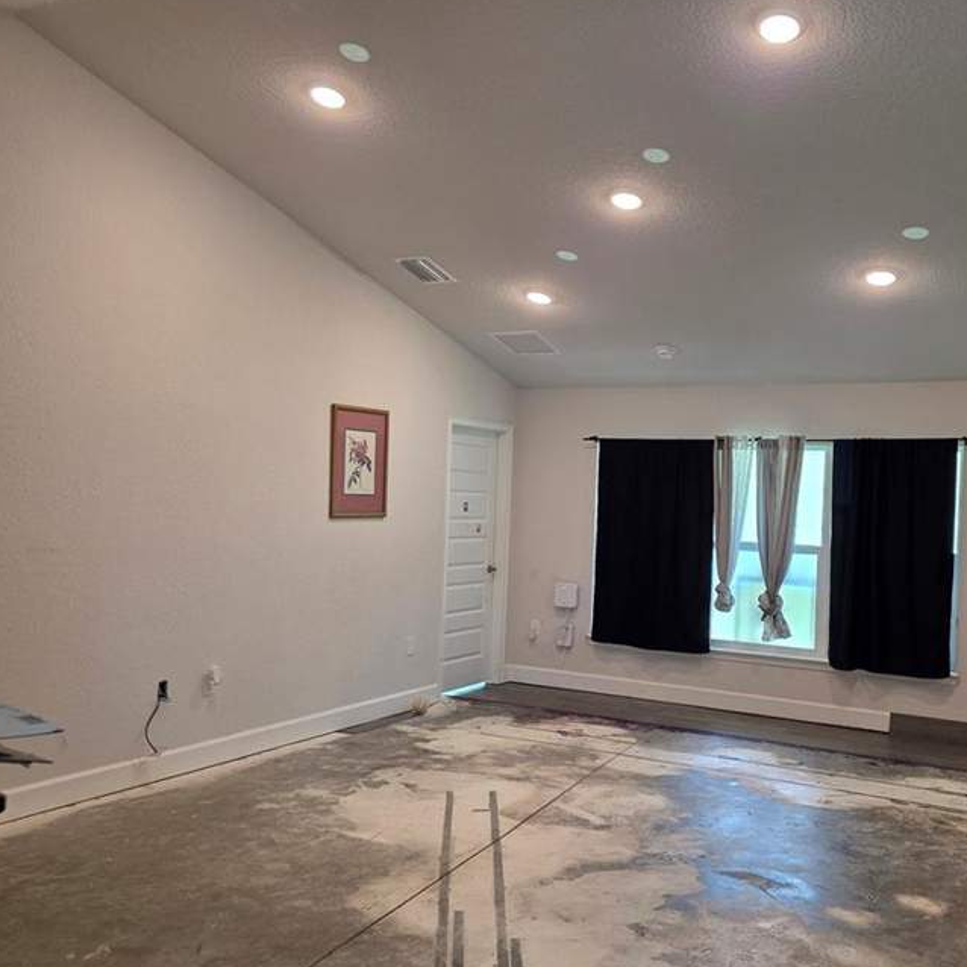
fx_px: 1075
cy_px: 520
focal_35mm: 34
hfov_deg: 48.1
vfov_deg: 48.4
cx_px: 590
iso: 200
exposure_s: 1/120
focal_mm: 6.3
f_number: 1.7
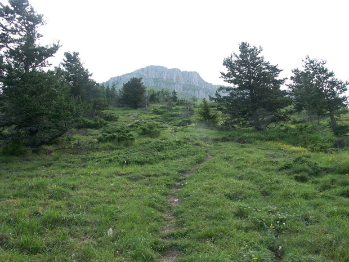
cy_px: 131
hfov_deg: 54.0
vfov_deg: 41.8
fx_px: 343
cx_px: 174
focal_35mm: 34
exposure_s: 1/100
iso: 64
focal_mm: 8.8
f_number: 5.6
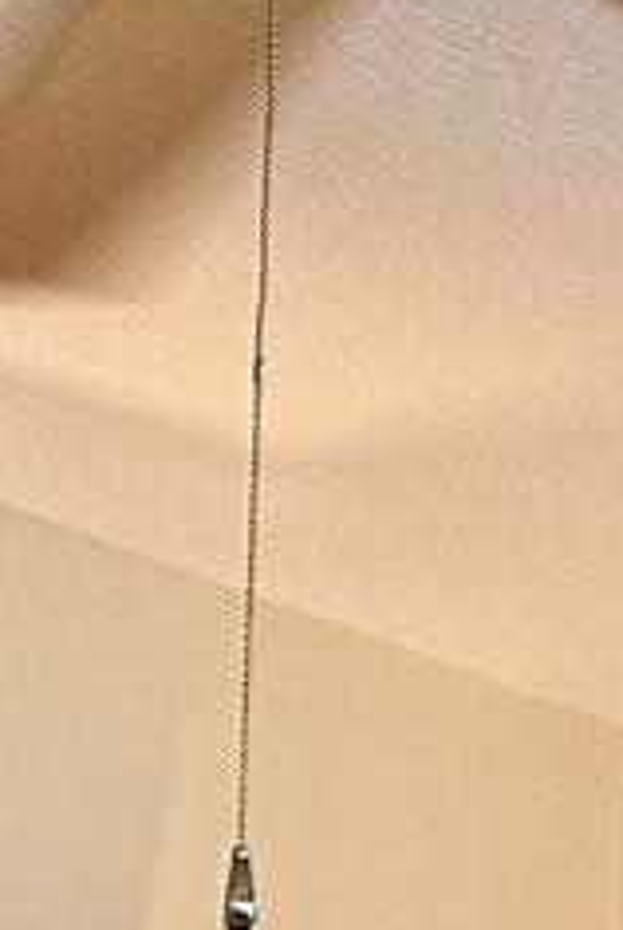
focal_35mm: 169
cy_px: 2321
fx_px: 4374
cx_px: 816
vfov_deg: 10.3
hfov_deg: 8.0
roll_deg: -3.2
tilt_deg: -5.1
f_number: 1.78
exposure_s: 1/60
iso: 250
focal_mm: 6.86
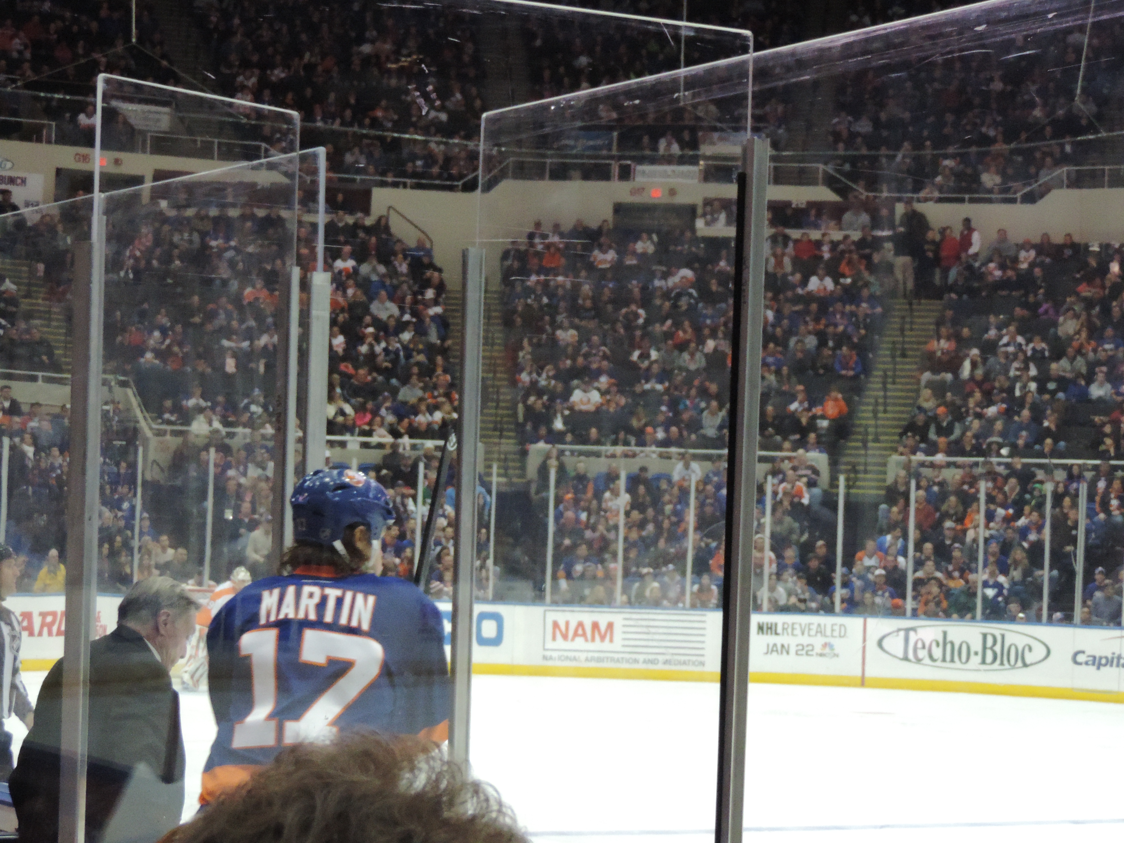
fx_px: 2922
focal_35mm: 90
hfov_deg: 21.8
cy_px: 422
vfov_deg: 16.4
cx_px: 562
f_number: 4.1
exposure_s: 1/160
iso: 1600
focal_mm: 16
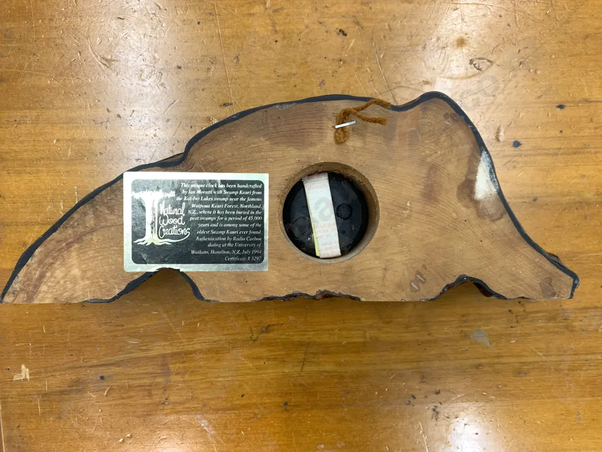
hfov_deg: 67.3
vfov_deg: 53.1
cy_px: 226
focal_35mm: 26
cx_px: 301
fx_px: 452
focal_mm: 4.25
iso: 64
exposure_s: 1/50
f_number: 1.8
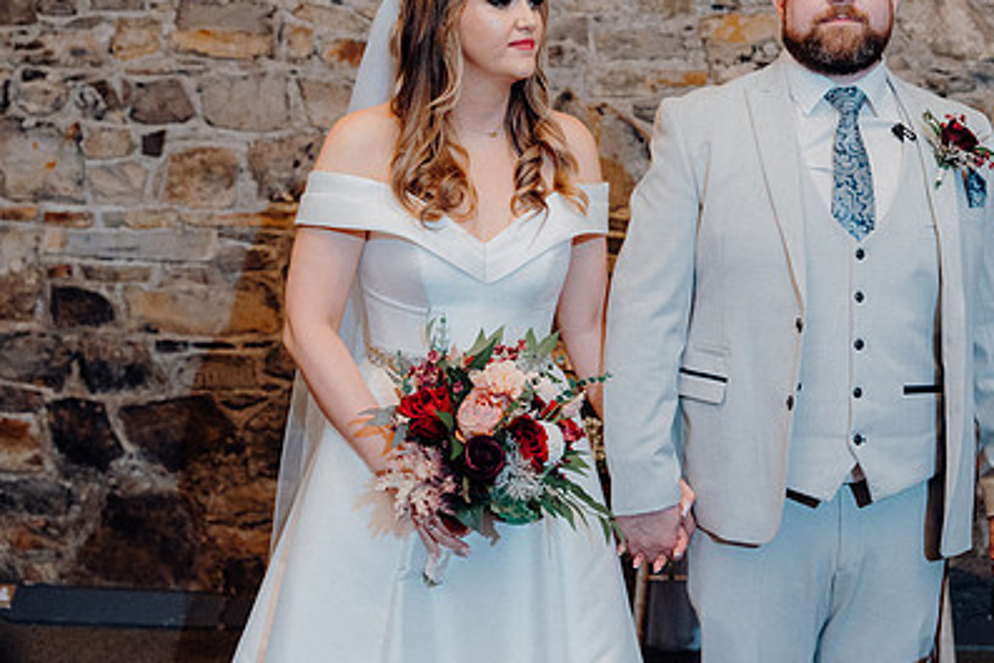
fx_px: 2016
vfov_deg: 18.7
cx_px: 696
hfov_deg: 27.5
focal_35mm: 73
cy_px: 246
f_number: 3.5
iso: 2500
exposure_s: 1/200
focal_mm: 50
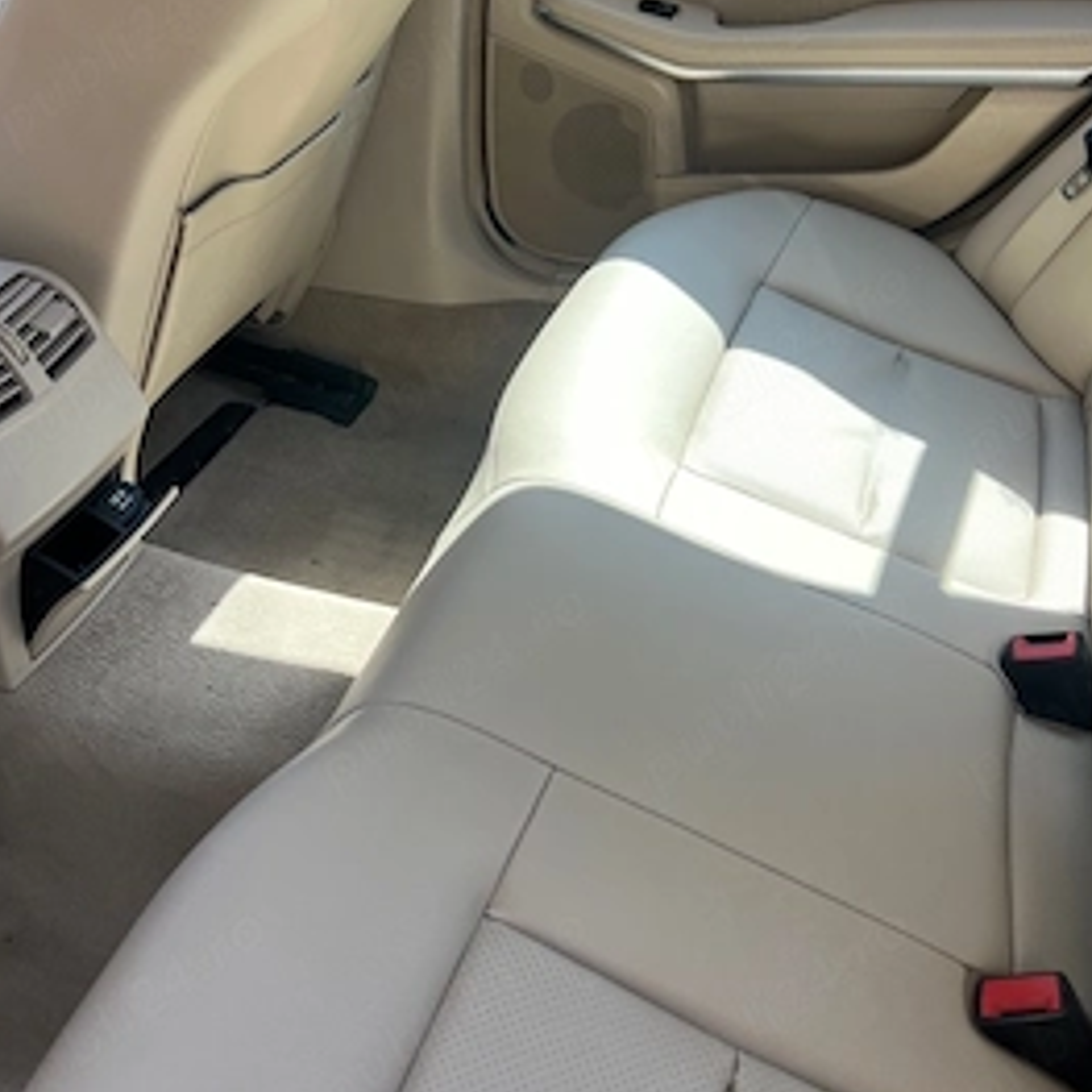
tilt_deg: -31.3
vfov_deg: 46.8
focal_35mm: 35
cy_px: 415
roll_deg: +3.9
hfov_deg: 47.2
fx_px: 1249
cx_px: 536
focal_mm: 5.7
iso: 50
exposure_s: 1/421
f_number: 1.5
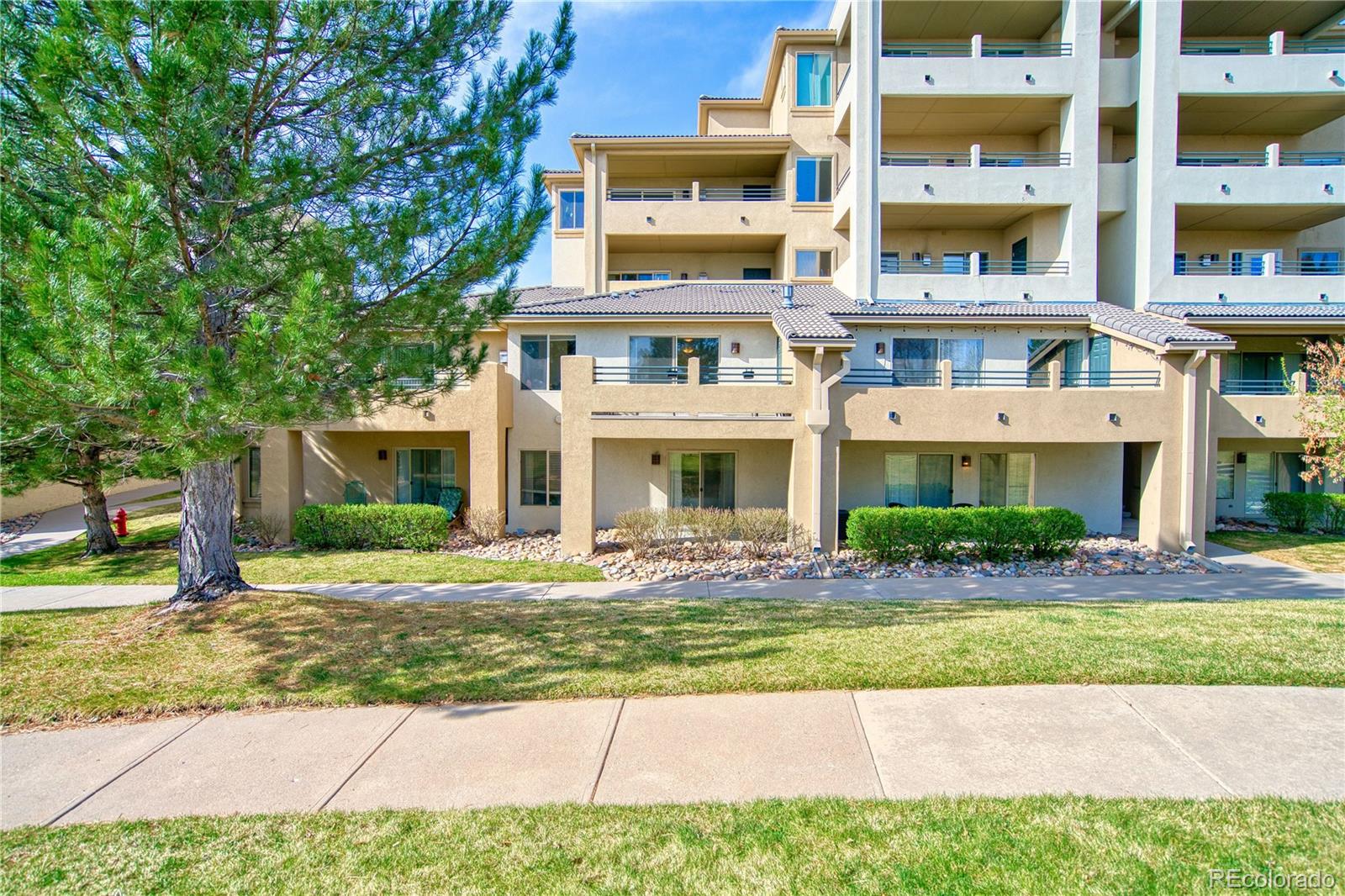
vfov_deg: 64.5
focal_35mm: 19
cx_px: 672
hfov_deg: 86.9
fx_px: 710
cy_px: 448
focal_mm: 19
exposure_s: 1/2000
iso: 500
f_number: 4
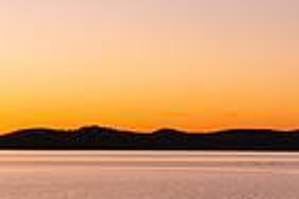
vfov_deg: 9.3
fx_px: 1229
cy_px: 145
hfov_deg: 13.3
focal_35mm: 148
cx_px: -98
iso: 100
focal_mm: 24
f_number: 11
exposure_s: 1/50
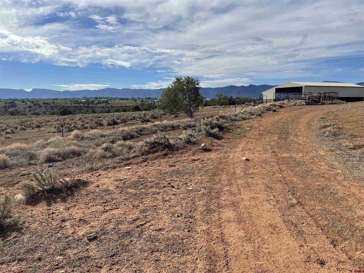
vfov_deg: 53.1
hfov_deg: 67.3
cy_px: 136
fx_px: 273
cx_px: 182
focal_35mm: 26
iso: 32
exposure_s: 1/4831
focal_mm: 4.2
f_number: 1.6
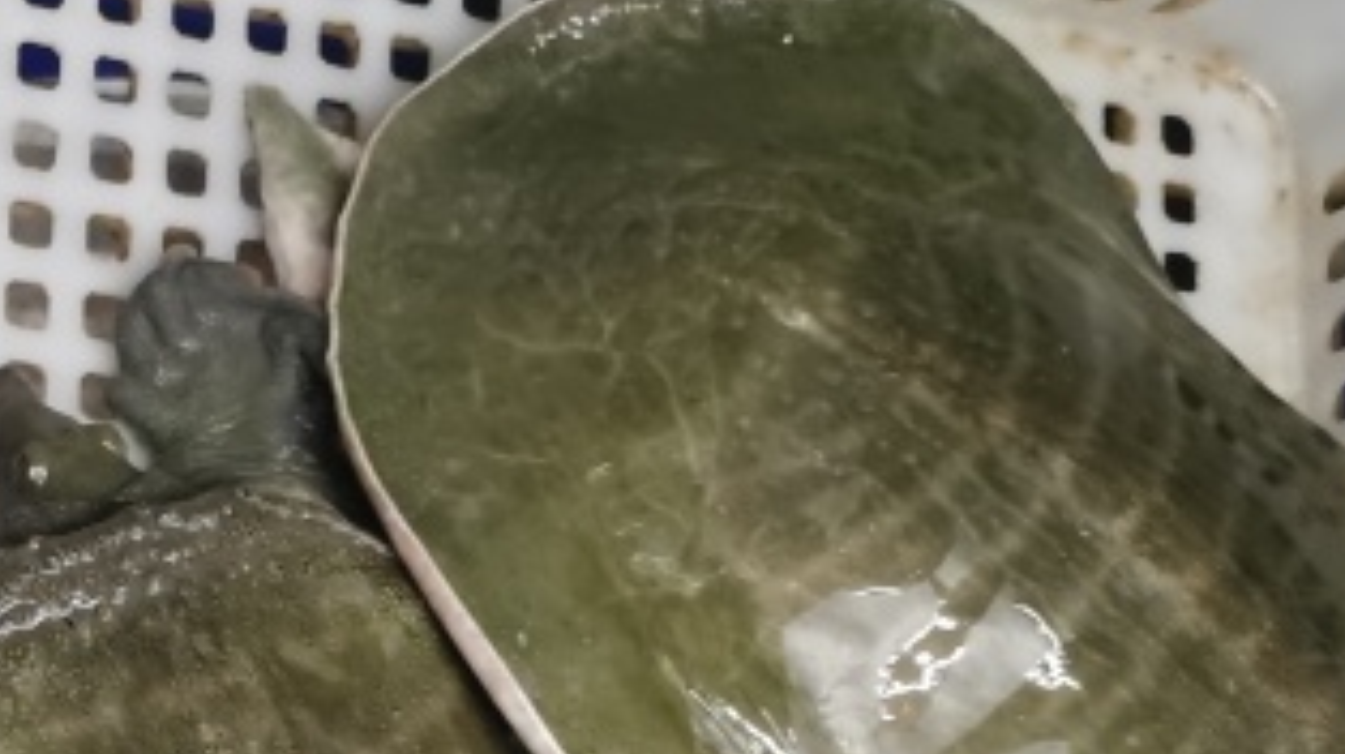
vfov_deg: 15.5
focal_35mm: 75
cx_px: -39
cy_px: 913
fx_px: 2673
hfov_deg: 26.5
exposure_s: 1/33.3
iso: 500
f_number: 1.8
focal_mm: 5.58
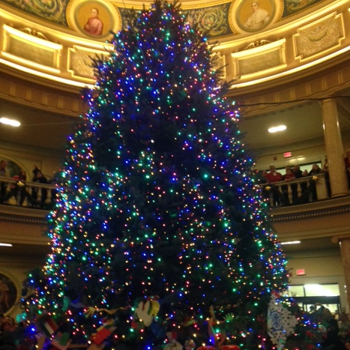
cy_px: 190
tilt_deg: +16.7
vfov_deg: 41.8
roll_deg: +1.4
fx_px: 458
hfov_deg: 41.9
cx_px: 177
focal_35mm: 40
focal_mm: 4.12
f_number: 2.4
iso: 400
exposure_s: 1/15
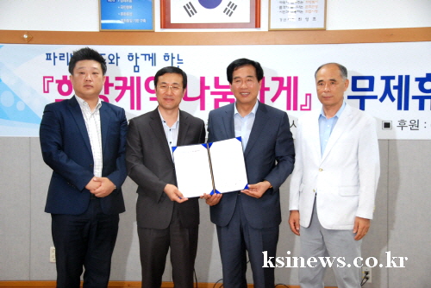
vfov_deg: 21.6
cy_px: 144
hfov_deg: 31.9
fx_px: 755
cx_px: 216
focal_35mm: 63
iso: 800
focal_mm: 42
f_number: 5
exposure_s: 1/60
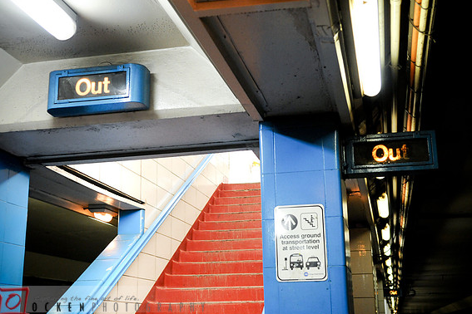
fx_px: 642
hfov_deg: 40.3
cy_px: 158
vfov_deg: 27.5
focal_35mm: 49
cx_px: 234
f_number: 3.2
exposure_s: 1/80
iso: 1000
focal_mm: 32
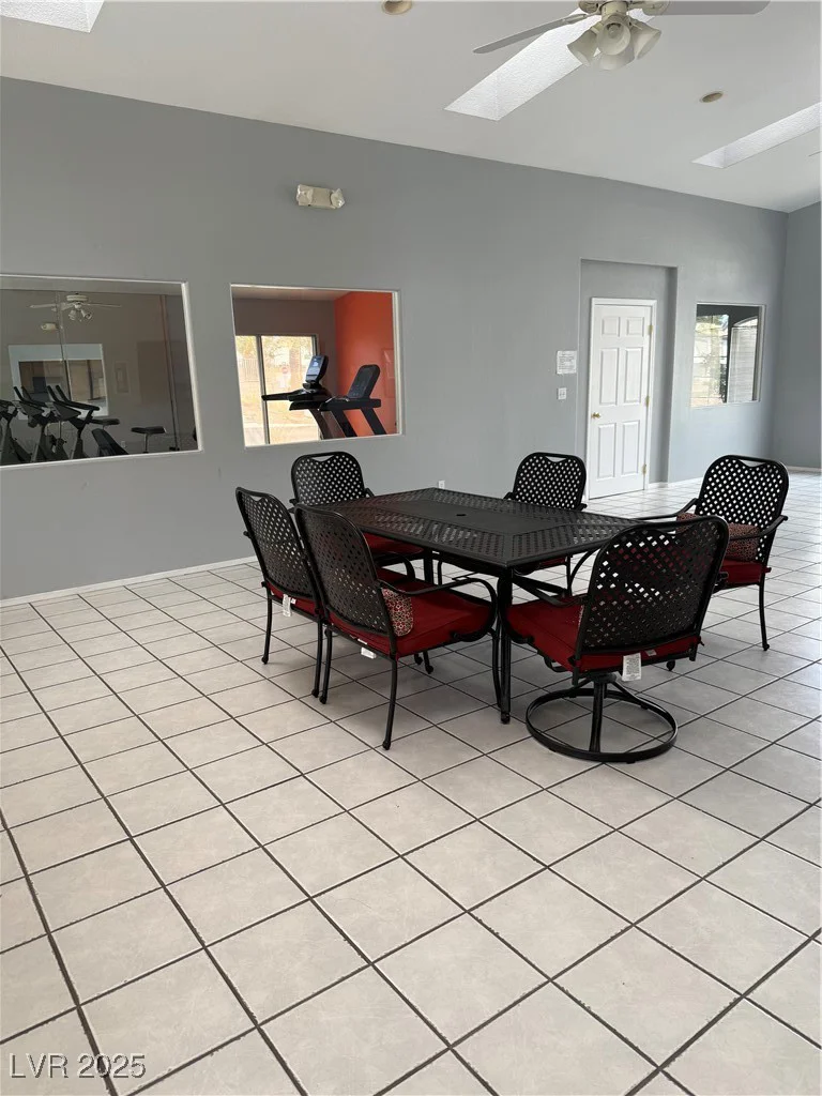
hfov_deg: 56.8
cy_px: 548
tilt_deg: -12.1
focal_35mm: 24
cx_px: 411
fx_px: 760
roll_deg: +1.9
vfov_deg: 71.6
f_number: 1.78
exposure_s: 1/174
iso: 64
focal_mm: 6.76
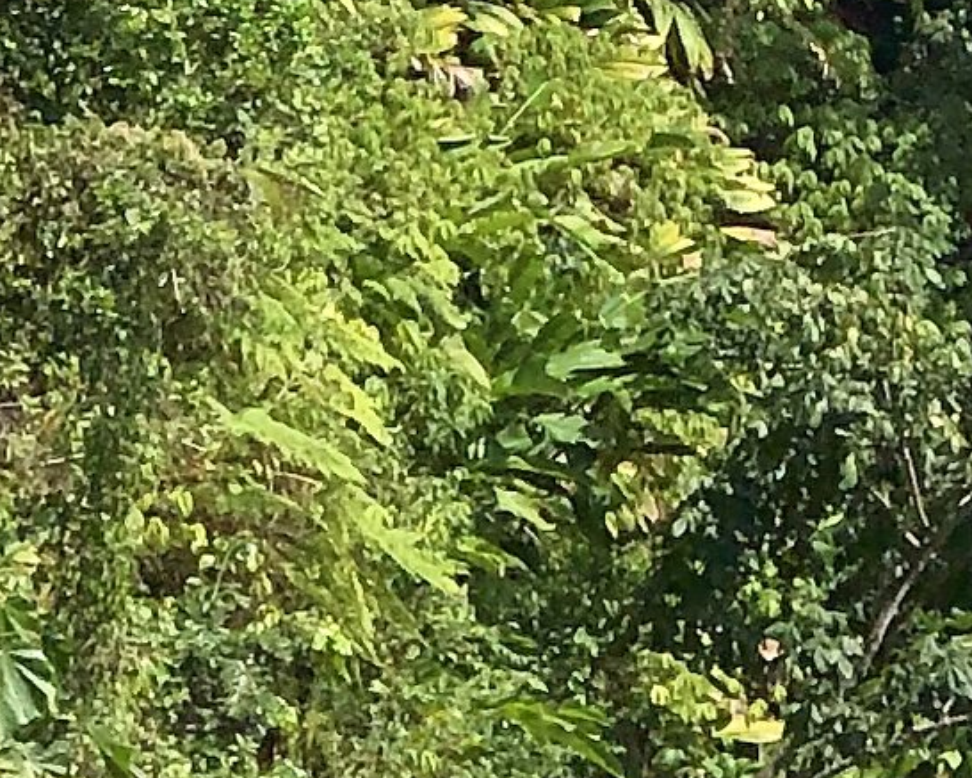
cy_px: -1081
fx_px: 10703
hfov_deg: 5.2
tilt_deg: +5.2
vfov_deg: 4.1
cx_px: 1481
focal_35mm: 372
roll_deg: +0.0
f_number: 2.4
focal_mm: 6
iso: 16
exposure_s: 1/1919
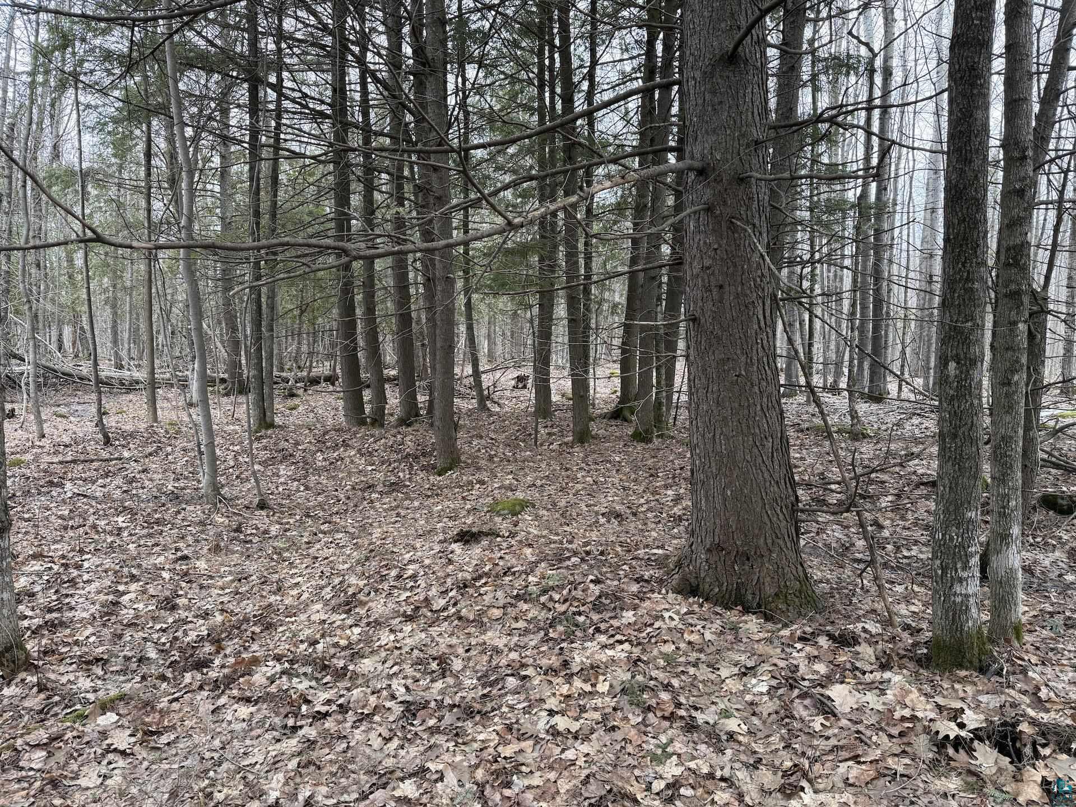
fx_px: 746
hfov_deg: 71.6
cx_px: 538
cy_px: 404
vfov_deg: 56.8
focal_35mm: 24
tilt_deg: -0.9
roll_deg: -0.6
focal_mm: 6.76
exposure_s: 1/385
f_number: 1.78
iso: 100
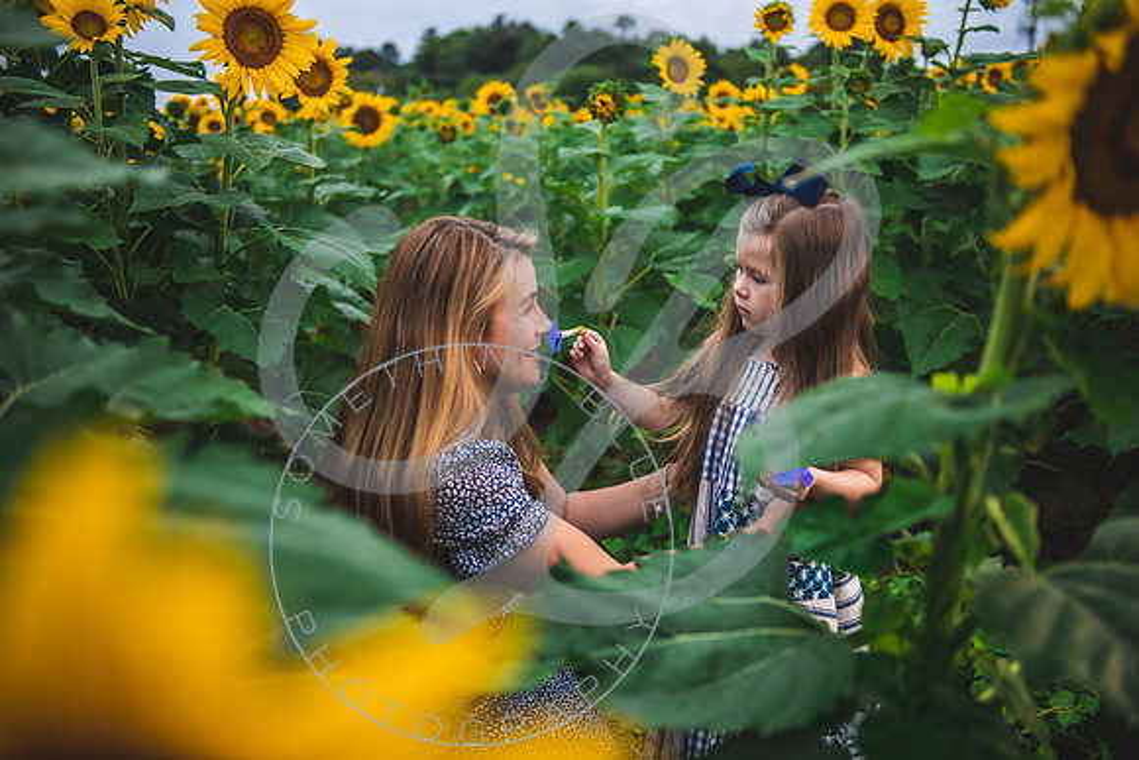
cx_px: 570
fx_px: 1266
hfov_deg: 48.4
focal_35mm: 40
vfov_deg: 33.4
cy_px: 380
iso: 200
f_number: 2.8
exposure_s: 1/250
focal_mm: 40
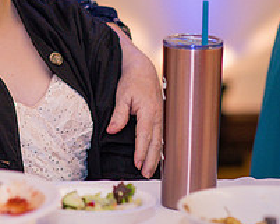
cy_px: -3
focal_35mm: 242
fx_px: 2006
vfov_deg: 6.4
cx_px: -64
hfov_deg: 7.9
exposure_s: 1/125
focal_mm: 85
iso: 640
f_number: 2.2
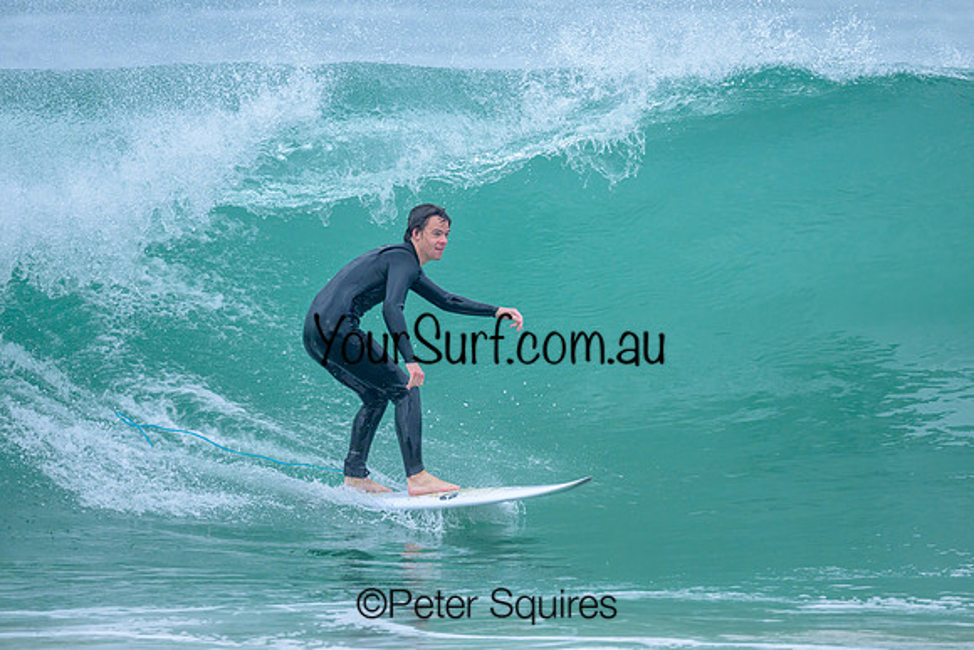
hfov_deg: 2.2
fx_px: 25516
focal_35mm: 943
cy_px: 321
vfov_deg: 1.5
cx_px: 497
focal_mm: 800
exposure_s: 1/2000
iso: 800
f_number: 6.3
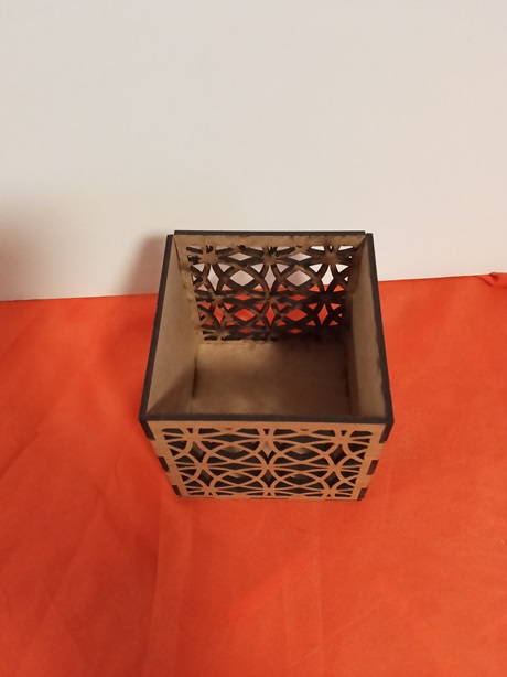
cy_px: 338
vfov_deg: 65.3
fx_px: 528
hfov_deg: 51.3
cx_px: 254
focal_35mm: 27
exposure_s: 1/33.3
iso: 1000
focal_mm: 3.98
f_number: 1.8
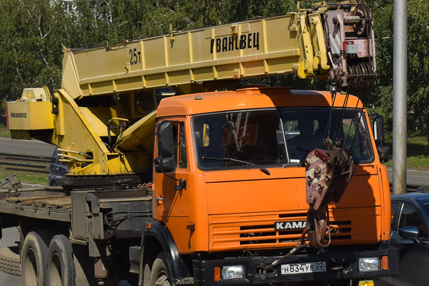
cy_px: 120
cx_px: 262
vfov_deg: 9.3
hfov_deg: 14.0
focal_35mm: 147
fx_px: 1750
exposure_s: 1/1000
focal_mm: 55
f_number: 8
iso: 200
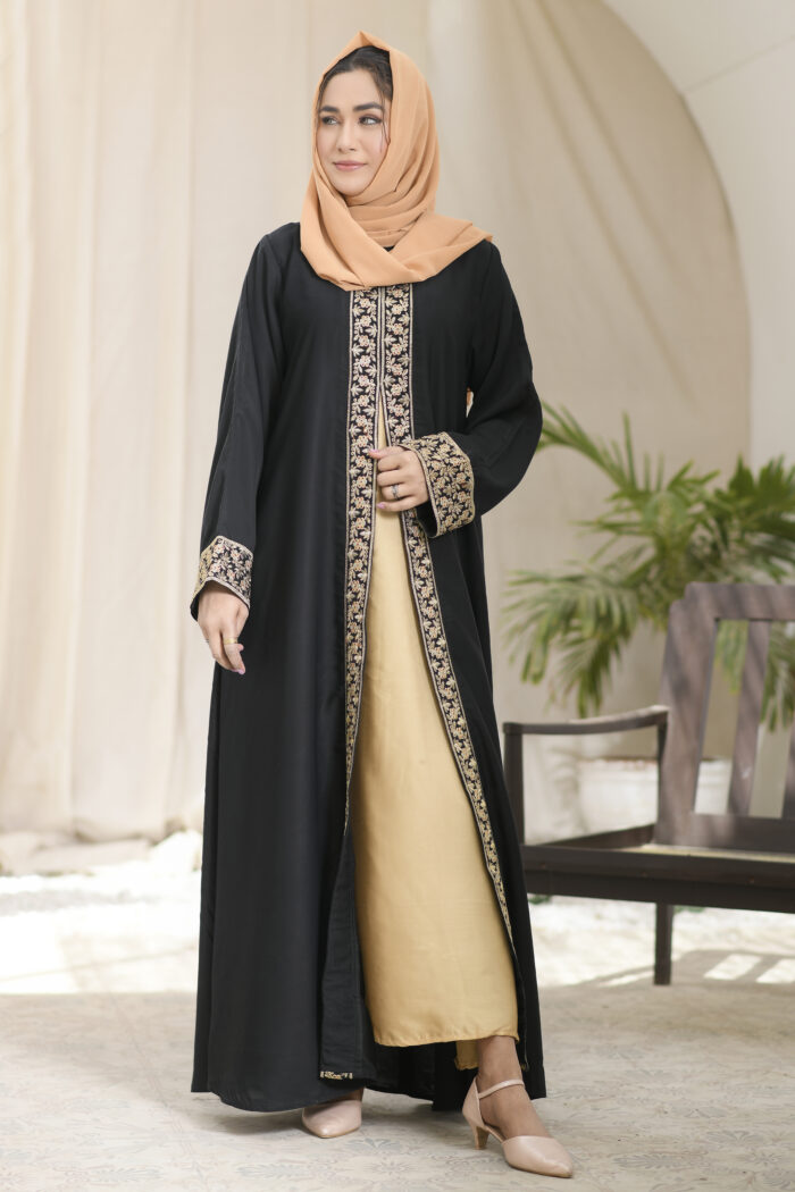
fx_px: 2815
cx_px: 398
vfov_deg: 23.9
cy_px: 596
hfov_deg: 16.1
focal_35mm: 85
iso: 64
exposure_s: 1/250
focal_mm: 85
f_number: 2.8
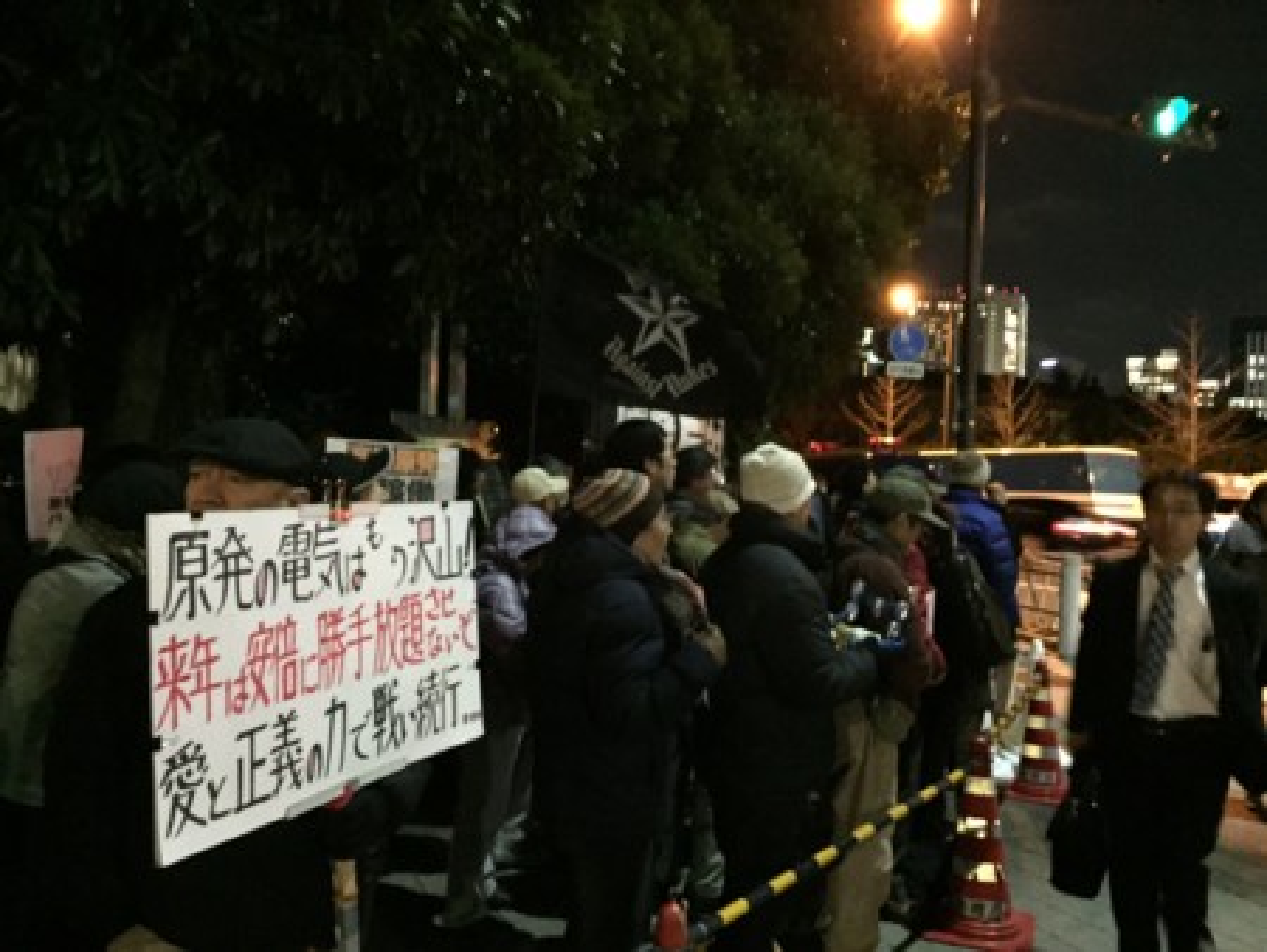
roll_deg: -3.0
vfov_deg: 48.3
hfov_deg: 61.6
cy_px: 476
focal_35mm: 29
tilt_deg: -0.7
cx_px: 634
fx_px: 1062
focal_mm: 4.15
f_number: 2.2
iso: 1250
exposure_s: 1/15
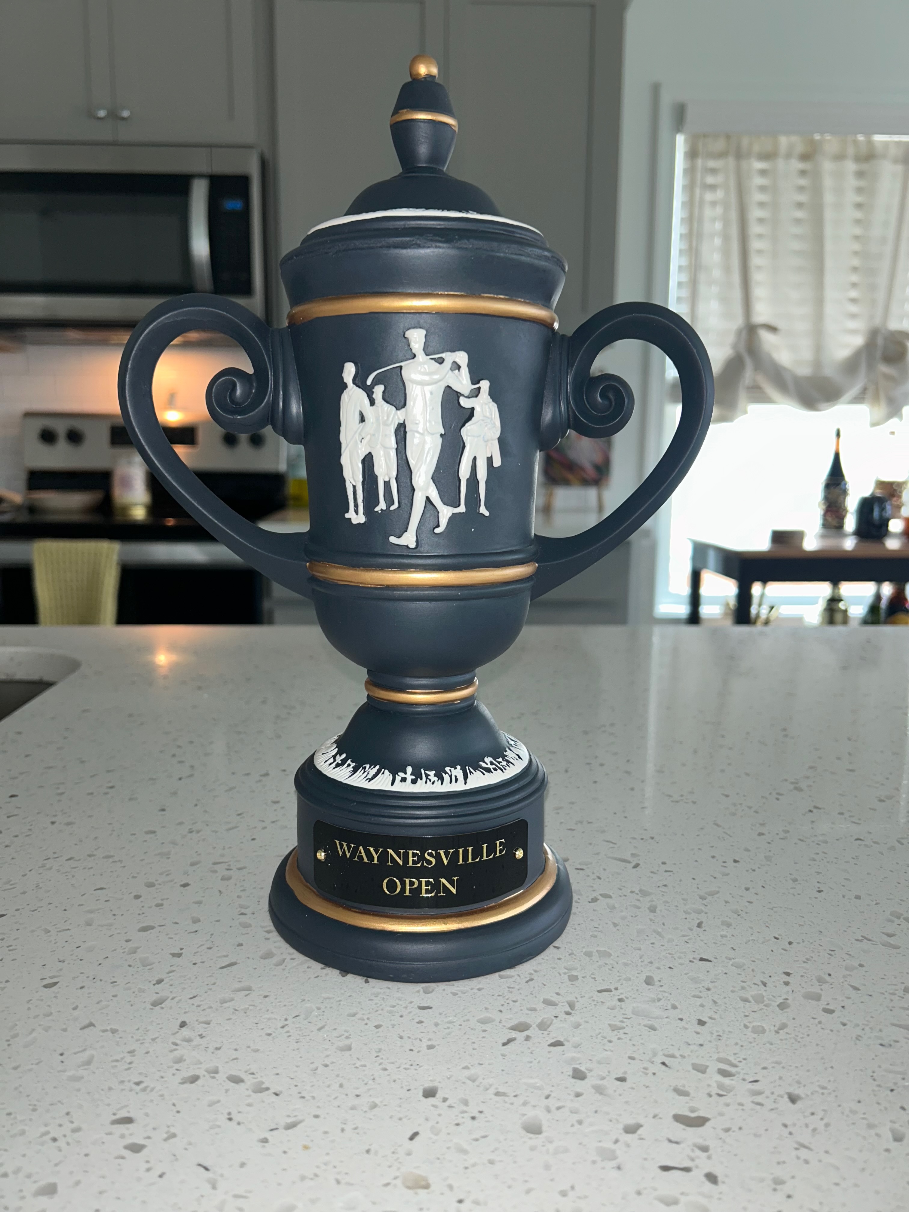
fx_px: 910
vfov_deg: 67.3
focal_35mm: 26
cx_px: 454
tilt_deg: -9.2
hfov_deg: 53.1
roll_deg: -0.2
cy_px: 606
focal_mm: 5.7
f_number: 1.5
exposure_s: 1/49
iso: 32
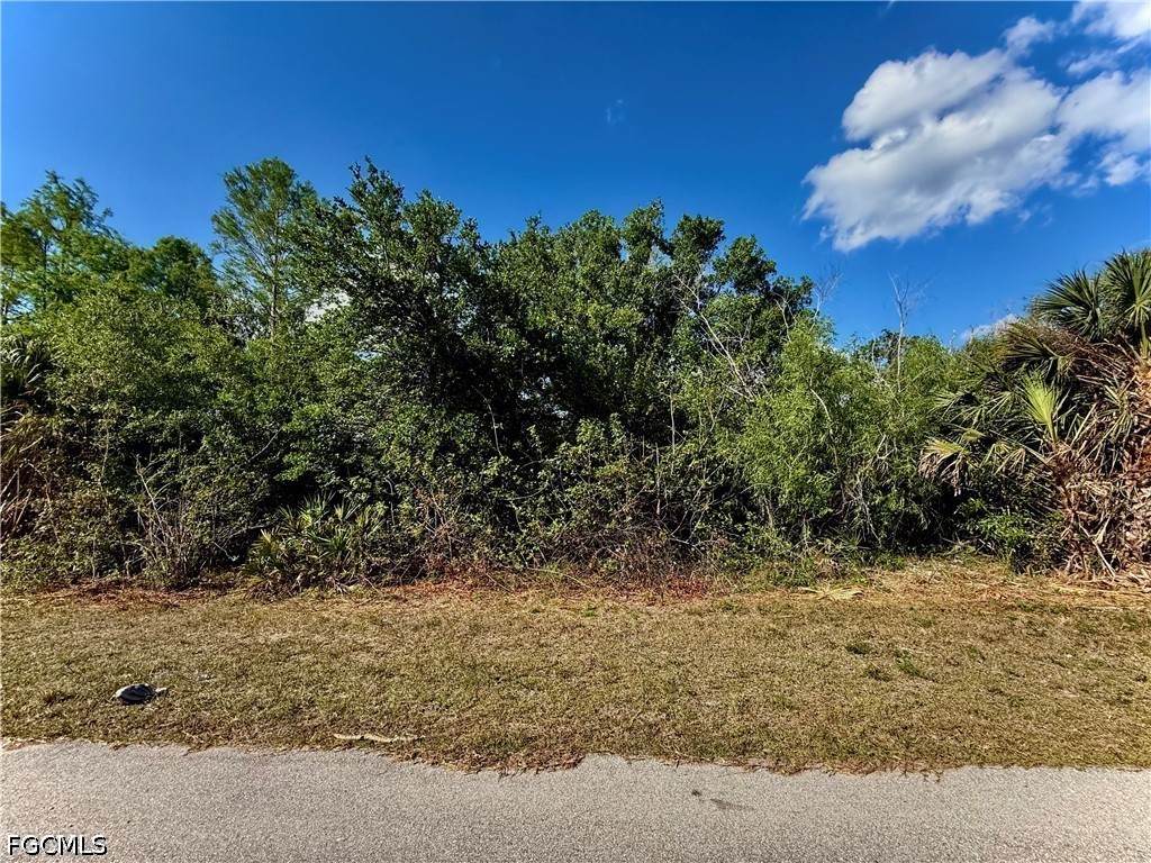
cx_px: 576
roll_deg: +1.1
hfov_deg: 102.1
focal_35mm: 14
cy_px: 432
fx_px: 466
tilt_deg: +7.0
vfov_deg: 85.7
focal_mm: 2.22
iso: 50
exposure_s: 1/726
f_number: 2.2
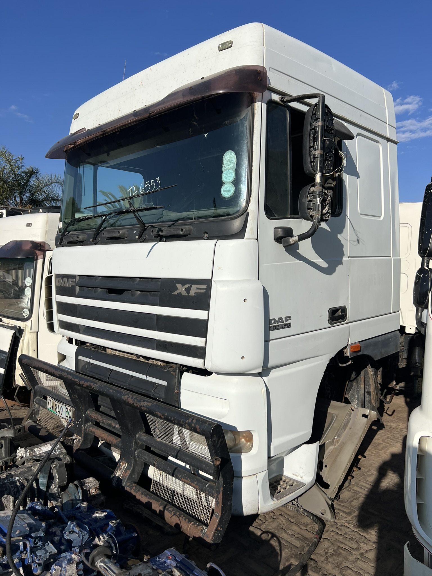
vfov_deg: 67.3
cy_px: 288
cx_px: 216
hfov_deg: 53.1
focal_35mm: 26
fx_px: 433
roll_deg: -2.7
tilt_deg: -3.4
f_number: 1.5
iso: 50
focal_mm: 5.7
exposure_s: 1/7463
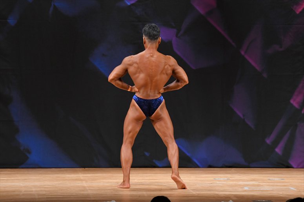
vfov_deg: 5.4
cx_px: 152
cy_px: 101
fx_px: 2152
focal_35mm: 255
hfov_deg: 8.1
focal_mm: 170
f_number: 5.6
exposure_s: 1/400
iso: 3200
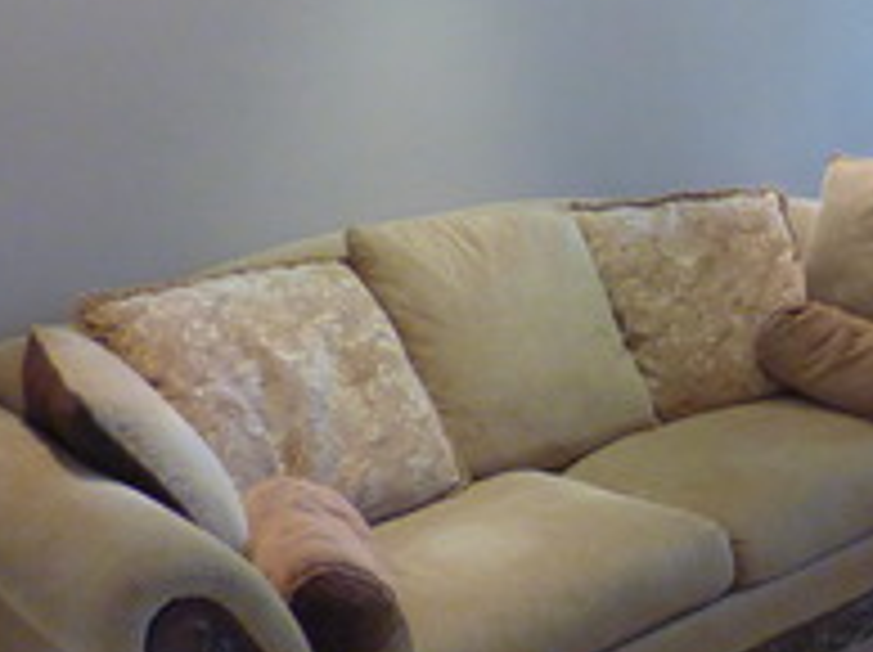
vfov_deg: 22.2
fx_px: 1662
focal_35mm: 66
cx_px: 950
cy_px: 396
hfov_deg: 27.1
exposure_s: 1/50
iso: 400
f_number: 2.8
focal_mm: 3.58
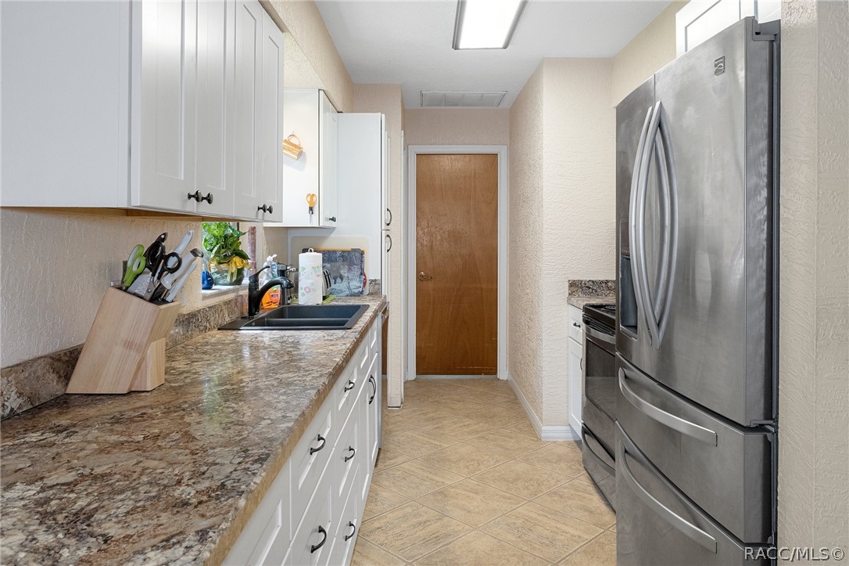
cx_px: 424
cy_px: 283
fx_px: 566
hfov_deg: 73.8
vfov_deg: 53.1
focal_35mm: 24
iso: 640
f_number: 9
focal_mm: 16
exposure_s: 1/2.5
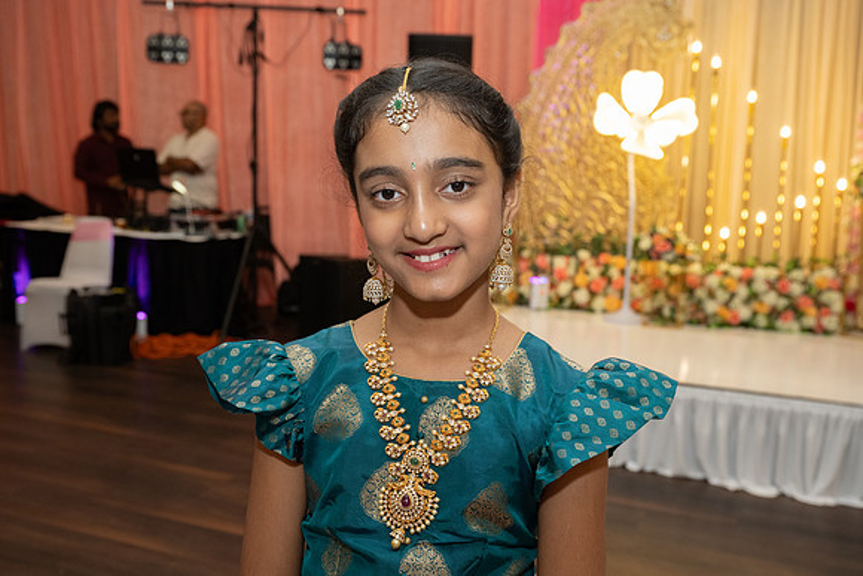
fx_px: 980
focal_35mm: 41
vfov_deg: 32.8
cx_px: 432
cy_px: 288
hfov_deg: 47.5
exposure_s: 1/160
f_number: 5.6
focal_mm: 40
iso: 1250
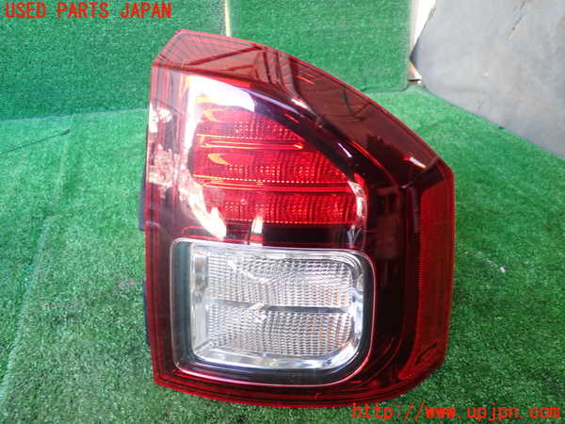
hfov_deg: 60.0
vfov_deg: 46.8
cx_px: 282
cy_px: 212
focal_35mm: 30
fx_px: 490
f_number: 2.3
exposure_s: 1/40
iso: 250
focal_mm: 5.4
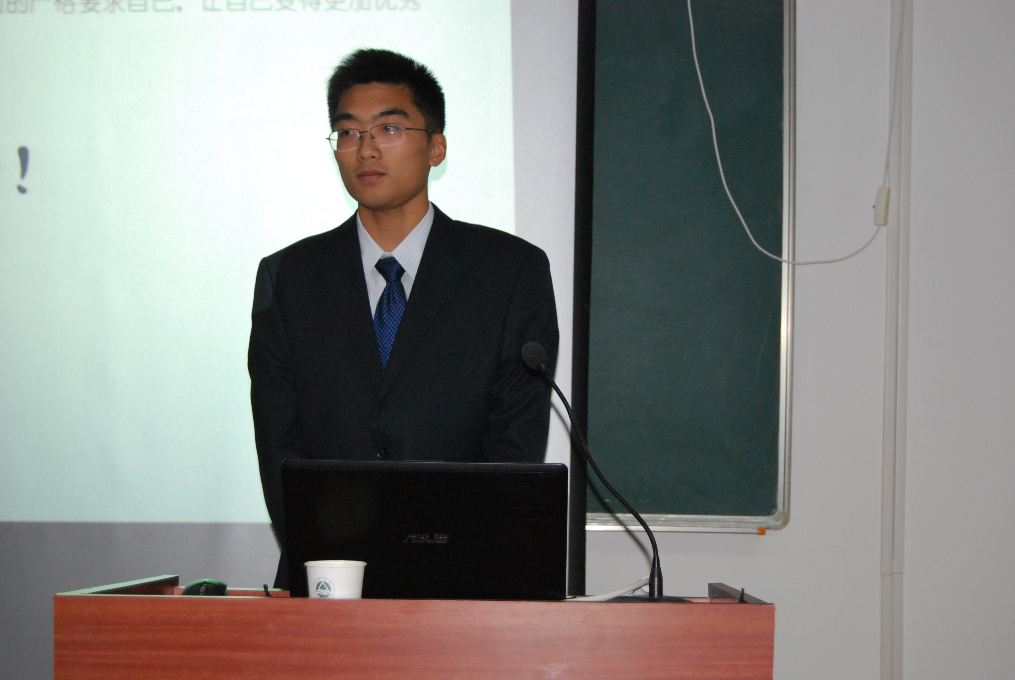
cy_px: 340
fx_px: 1694
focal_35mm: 60
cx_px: 508
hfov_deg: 33.4
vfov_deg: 22.7
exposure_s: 1/60
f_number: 5
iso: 800
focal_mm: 40
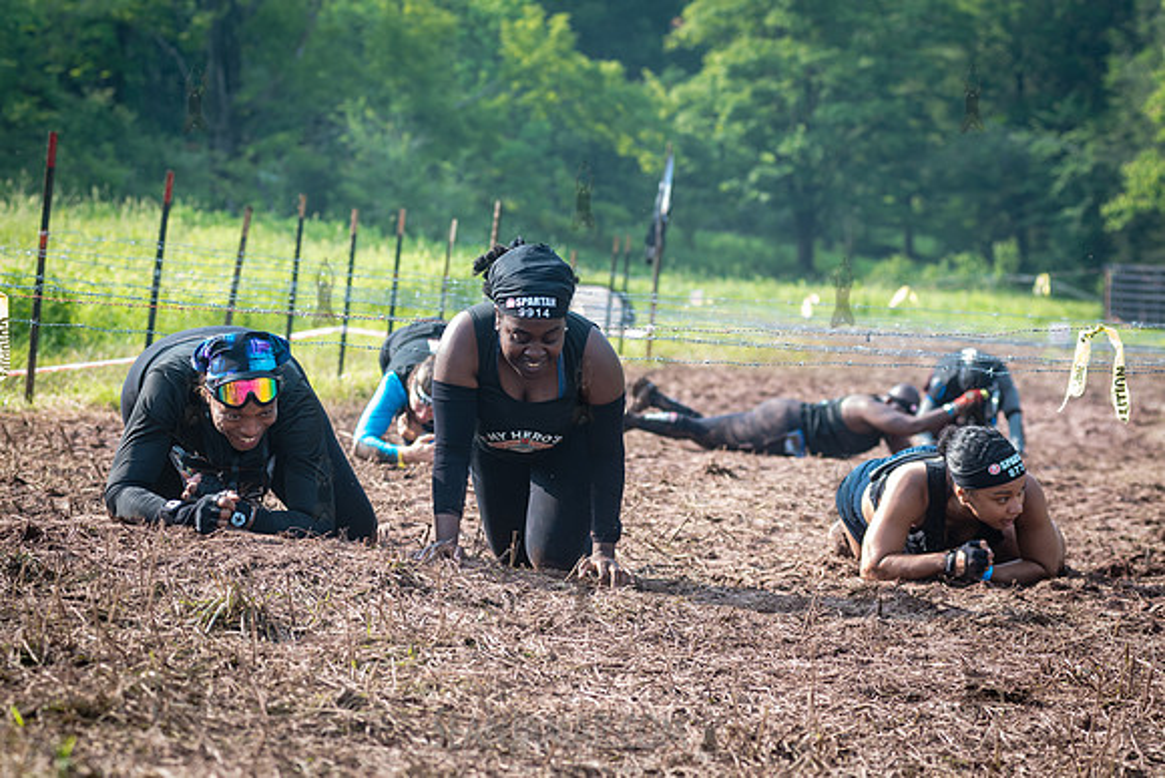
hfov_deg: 17.0
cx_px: 529
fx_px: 3889
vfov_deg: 11.4
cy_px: 448
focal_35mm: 120
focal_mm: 92
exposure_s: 1/200
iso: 250
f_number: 4.5
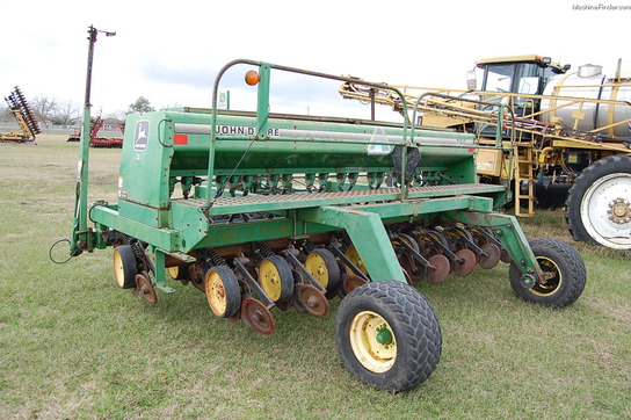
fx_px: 473
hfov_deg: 67.4
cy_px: 210
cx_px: 316
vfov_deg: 47.9
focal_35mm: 27
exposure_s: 1/125
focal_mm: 18
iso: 200
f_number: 5.6
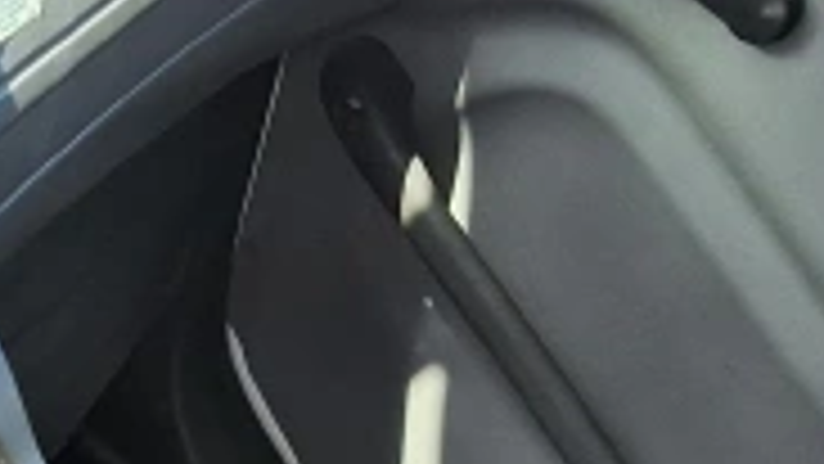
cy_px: 914
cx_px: -518
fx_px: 2906
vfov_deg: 8.7
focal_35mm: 133
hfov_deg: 14.7
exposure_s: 1/270
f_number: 1.9
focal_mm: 2.91
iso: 32
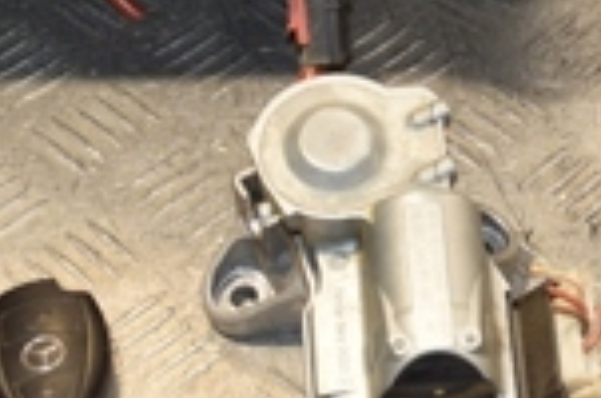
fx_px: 2651
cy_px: 0
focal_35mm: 159
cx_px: 621
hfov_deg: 12.8
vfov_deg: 8.5
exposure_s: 1/200
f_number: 5.6
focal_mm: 25
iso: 800
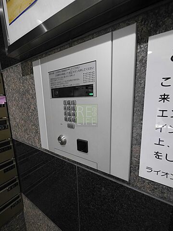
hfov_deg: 78.1
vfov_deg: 94.5
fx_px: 107
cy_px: 116
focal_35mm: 16
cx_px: 86
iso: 1600
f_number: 4
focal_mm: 8
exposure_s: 1/60
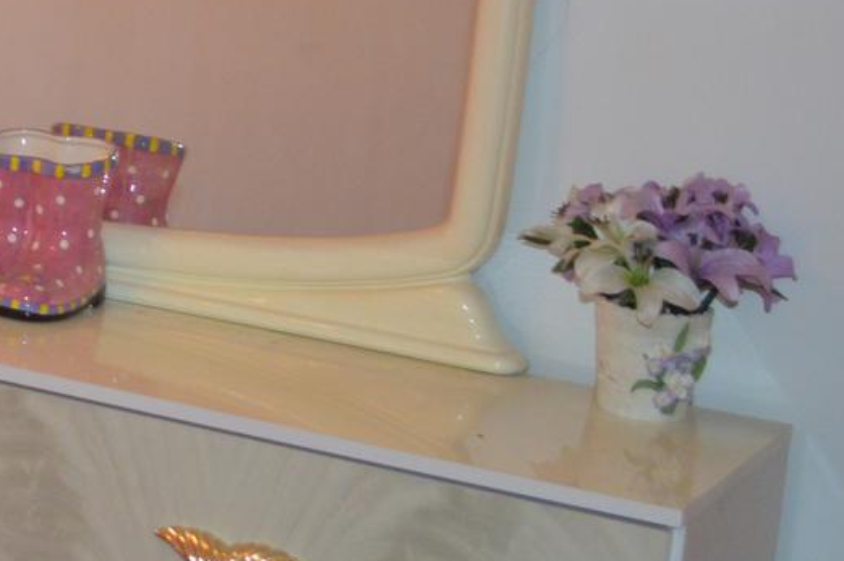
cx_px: -595
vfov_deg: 11.5
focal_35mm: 118
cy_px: 46
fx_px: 2763
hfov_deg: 15.4
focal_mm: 20
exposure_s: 1/60
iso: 800
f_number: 3.8
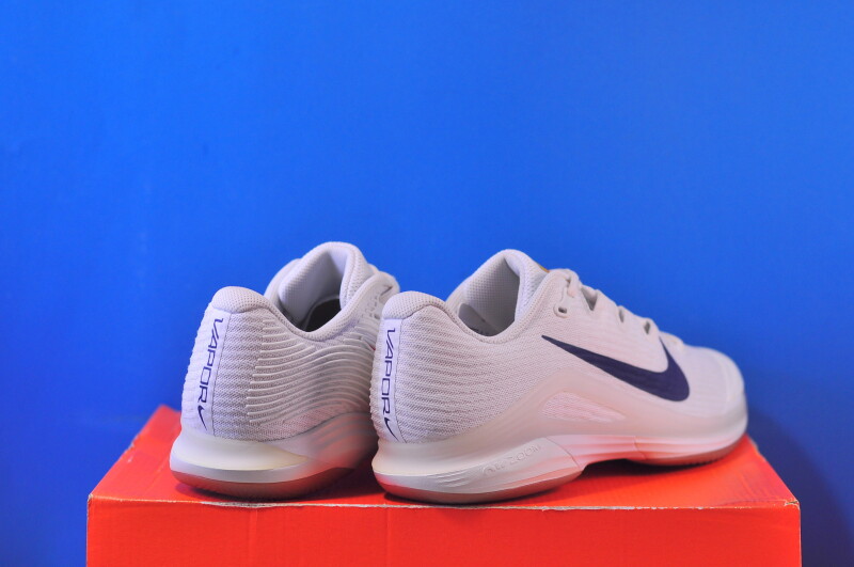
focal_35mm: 75
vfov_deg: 18.1
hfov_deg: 27.0
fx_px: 1777
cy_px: 284
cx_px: 427
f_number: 3.2
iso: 250
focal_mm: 50
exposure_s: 1/250
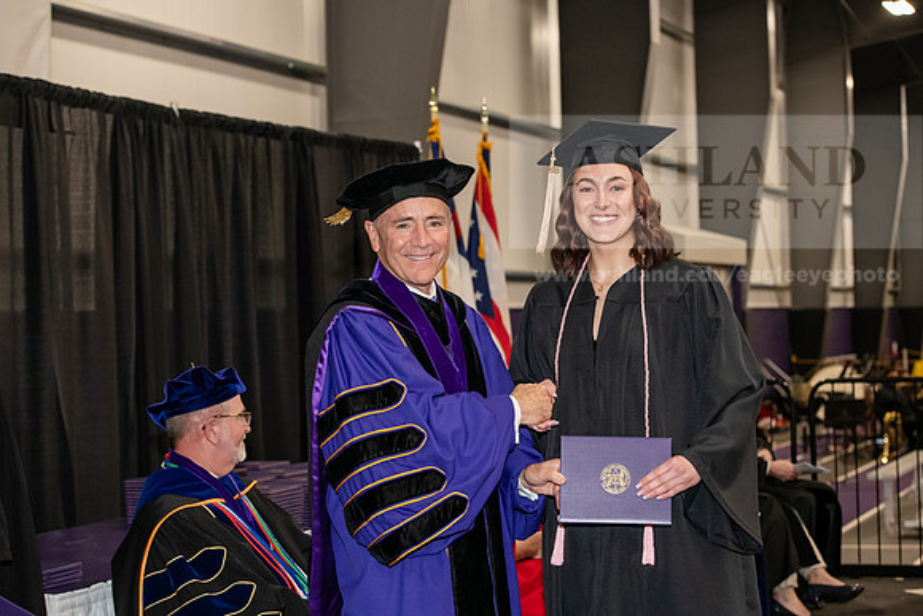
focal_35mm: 70
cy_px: 308
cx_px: 462
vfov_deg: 19.5
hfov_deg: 28.8
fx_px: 1795
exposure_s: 1/200
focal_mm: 70
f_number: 5
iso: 2500
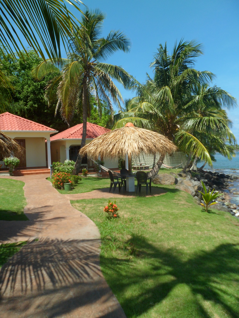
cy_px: 159
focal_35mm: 26
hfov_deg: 53.1
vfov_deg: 67.3
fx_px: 239
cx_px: 120
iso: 80
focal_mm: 4.9
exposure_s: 1/1000
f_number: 3.3
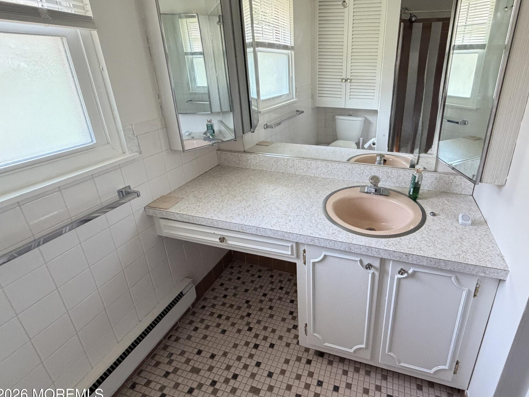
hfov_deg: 86.3
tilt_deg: -19.3
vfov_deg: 71.0
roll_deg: -0.6
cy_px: 162
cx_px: 324
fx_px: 275
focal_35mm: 18
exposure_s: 1/104
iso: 320
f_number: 2.2
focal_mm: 2.22
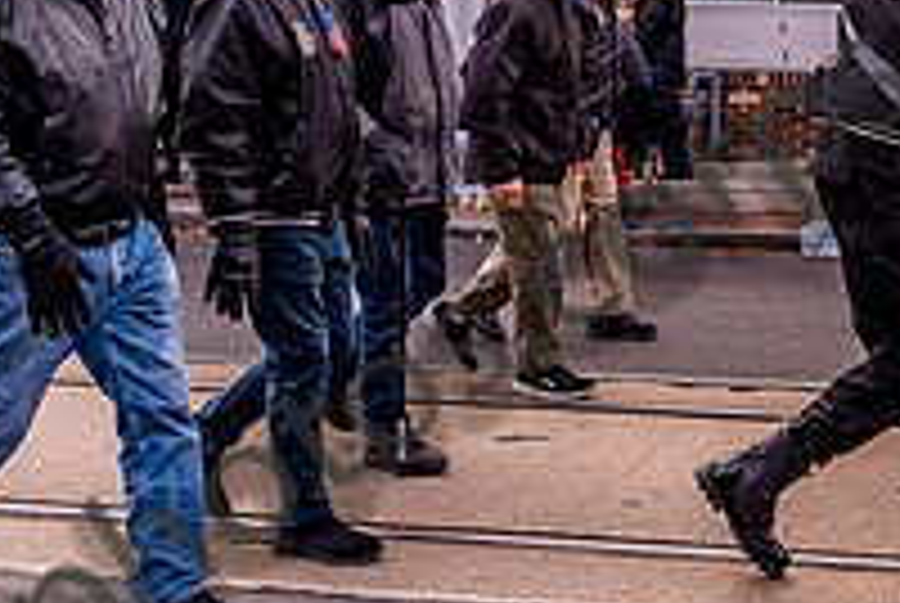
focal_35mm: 81
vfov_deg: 16.8
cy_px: 155
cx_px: 846
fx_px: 2028
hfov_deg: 24.2
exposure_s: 1/640
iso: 800
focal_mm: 28
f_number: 6.3
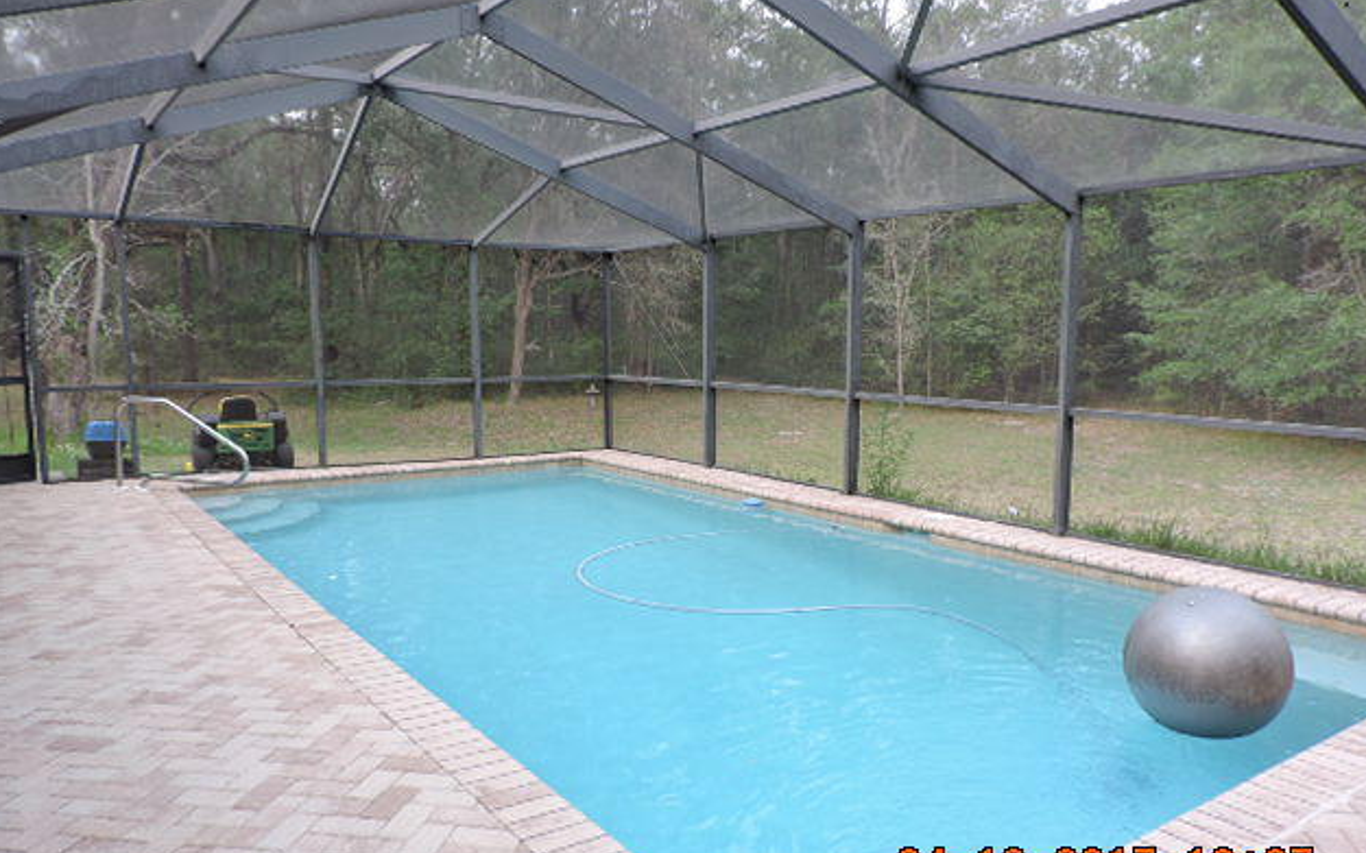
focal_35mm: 26
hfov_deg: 70.4
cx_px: 687
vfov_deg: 47.5
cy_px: 462
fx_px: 968
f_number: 3
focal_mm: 4.3
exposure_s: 1/60
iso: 100
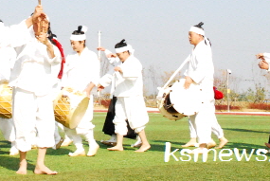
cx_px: 52
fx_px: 858
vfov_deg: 11.8
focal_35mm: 114
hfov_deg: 17.7
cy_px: -35
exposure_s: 1/2000
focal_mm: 31
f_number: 13
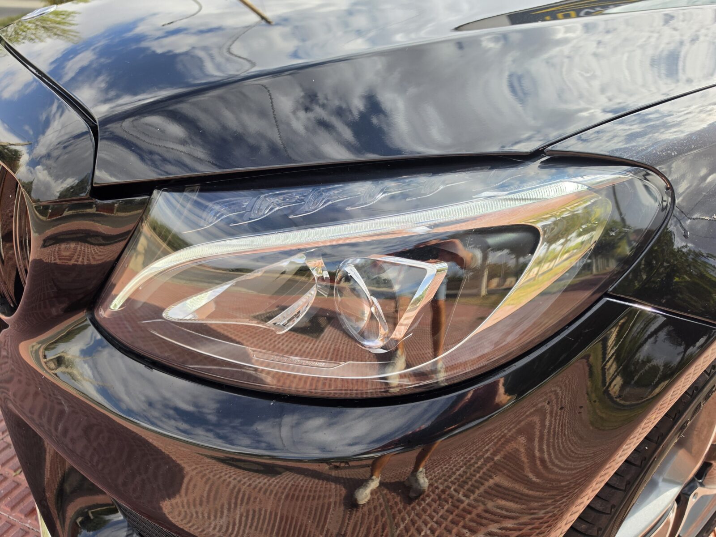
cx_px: 358
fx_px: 476
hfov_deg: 73.9
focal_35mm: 23
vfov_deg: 58.9
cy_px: 268
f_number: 1.4
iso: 64
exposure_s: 1/2985
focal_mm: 6.5
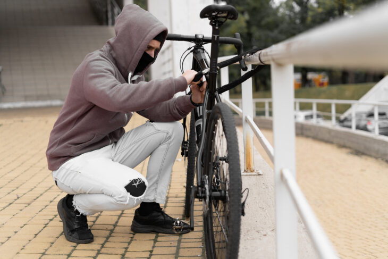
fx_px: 539
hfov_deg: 39.6
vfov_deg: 27.0
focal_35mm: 50
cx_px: 194
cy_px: 130
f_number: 2.2
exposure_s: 1/800
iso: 100
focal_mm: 50
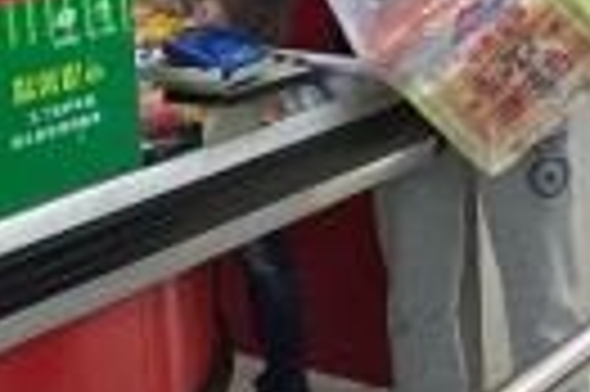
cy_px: 77
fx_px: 1506
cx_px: 315
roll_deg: +1.9
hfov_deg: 22.2
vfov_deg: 14.7
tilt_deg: -11.4
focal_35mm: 92
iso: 200
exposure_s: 1/33
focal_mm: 4.15
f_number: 2.2
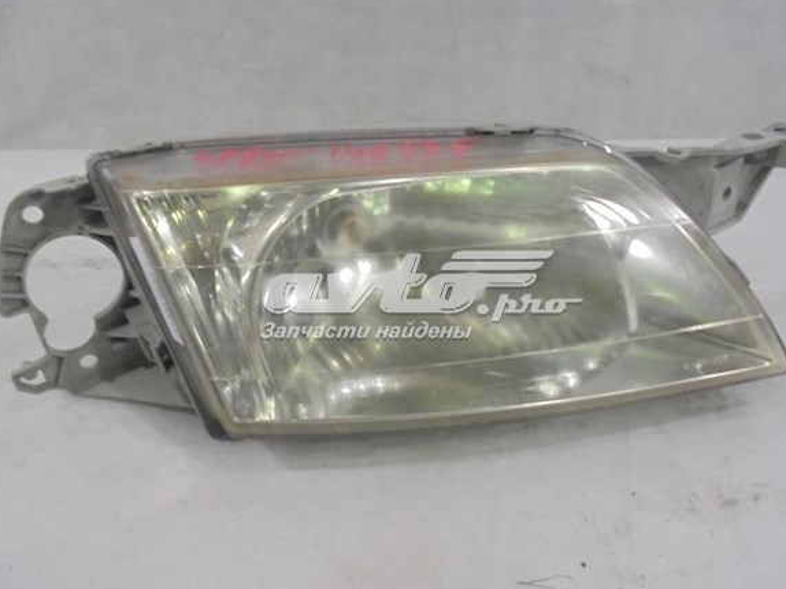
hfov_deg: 61.6
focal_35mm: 29
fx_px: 658
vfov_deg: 48.2
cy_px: 292
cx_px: 418
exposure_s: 1/25
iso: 400
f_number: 3.5
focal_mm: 4.6
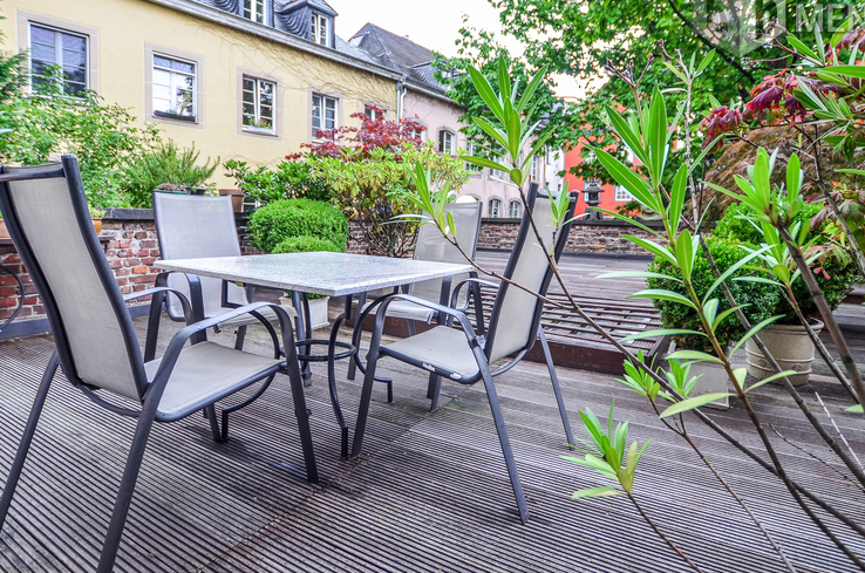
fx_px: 432
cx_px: 444
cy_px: 237
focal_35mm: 18
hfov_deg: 90.1
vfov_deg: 66.7
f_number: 3.5
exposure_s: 1/30
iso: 125
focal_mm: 10
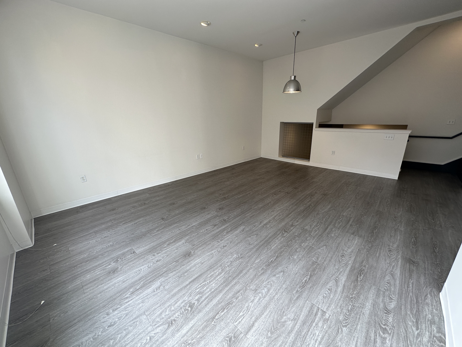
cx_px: 231
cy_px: 174
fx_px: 187
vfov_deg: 85.7
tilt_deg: -16.8
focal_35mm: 14
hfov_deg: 102.1
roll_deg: +1.4
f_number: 2.2
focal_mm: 2.22
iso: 80
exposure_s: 1/99
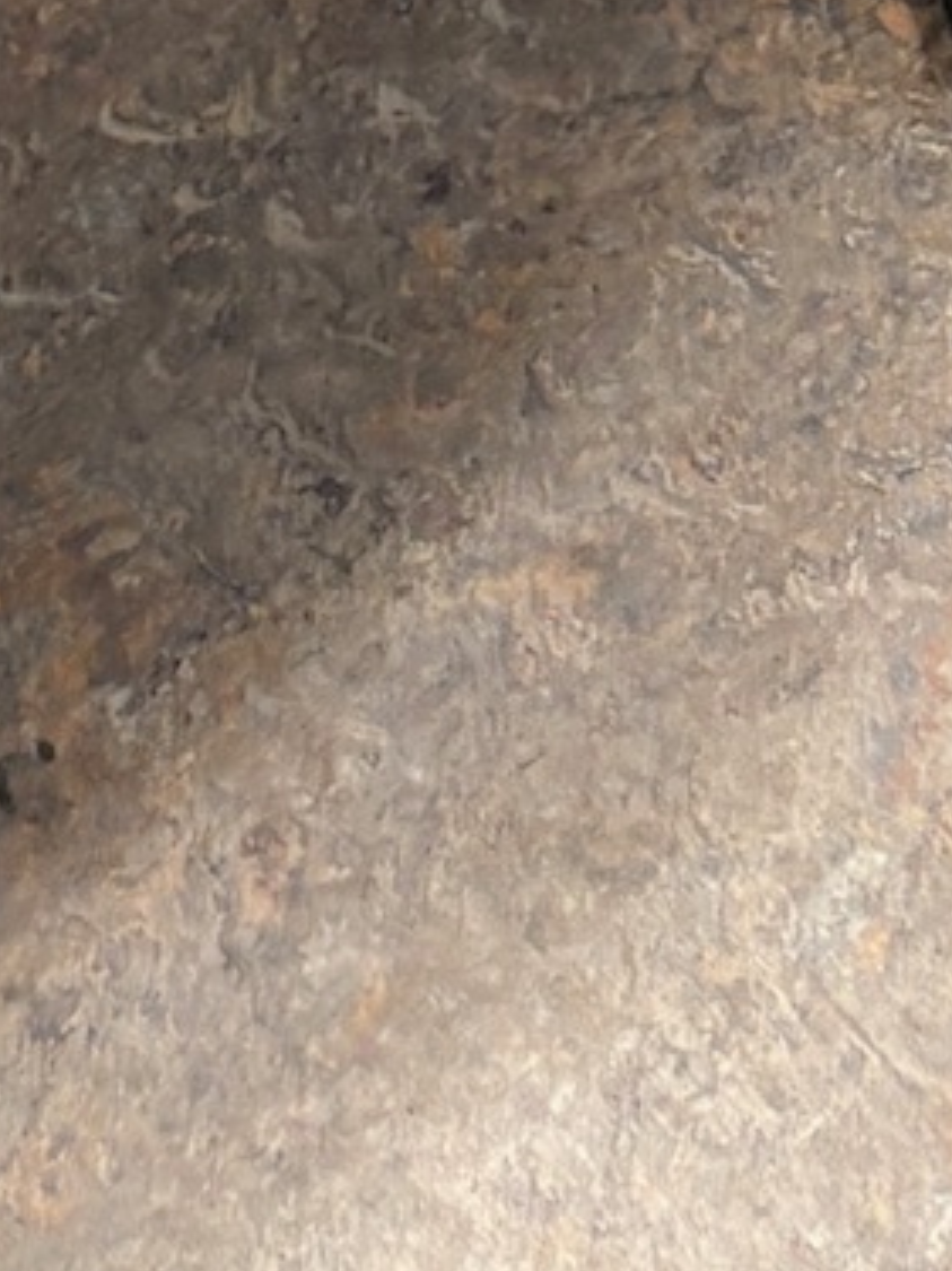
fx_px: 5210
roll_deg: -2.3
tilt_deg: -32.5
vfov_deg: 10.9
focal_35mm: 142
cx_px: -589
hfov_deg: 10.0
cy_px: -2145
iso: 160
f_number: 1.6
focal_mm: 5.96
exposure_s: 1/50
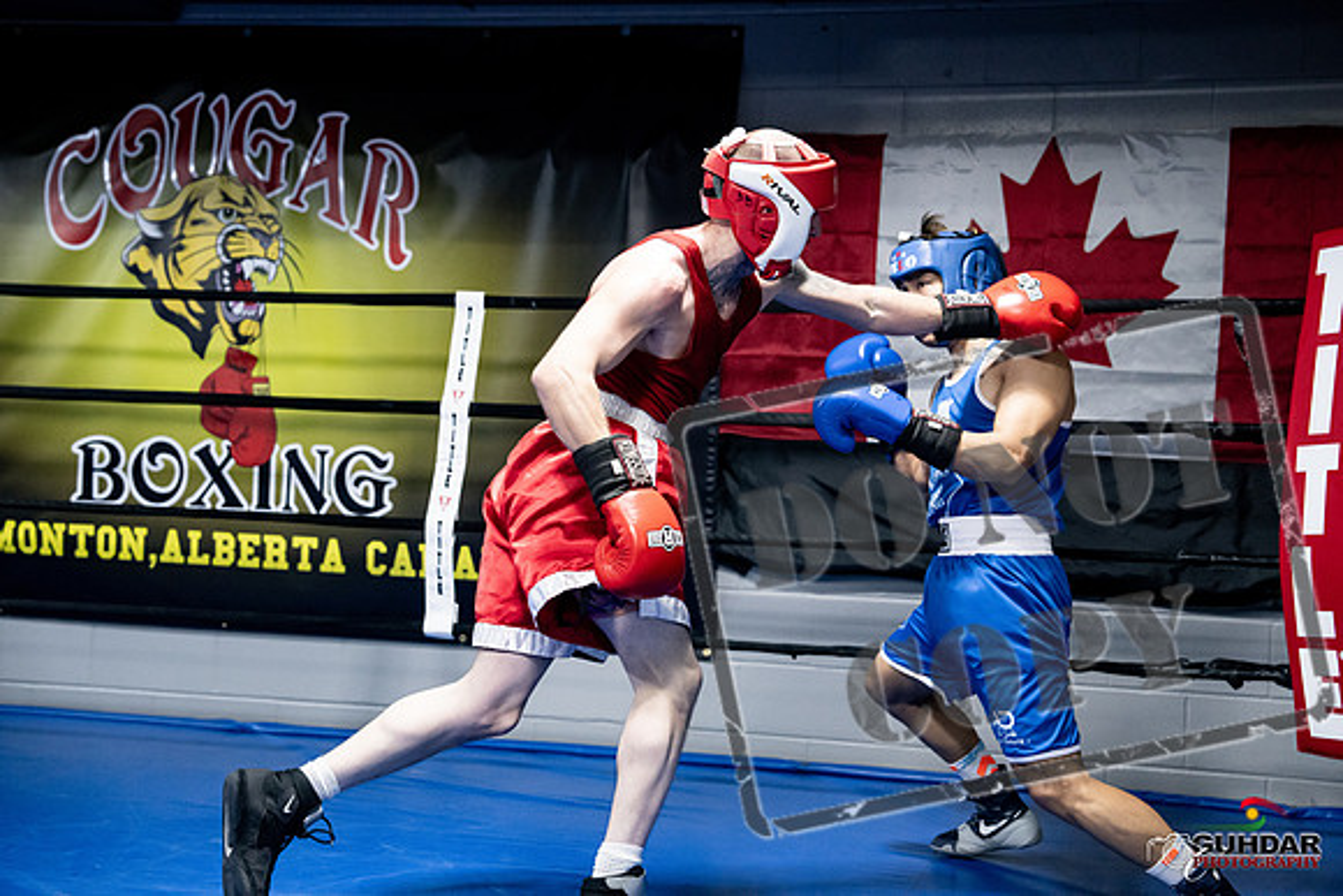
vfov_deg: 25.1
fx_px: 2015
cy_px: 448
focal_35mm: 54
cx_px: 672
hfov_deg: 36.9
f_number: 2.8
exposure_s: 1/1000
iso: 8000
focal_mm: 54
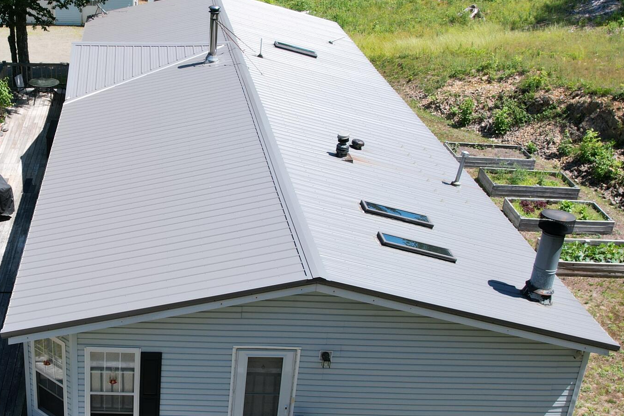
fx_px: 849
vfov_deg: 27.5
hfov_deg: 38.7
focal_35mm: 49
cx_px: 120
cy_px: 208
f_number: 2.8
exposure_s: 1/1250
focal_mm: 8.38
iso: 100
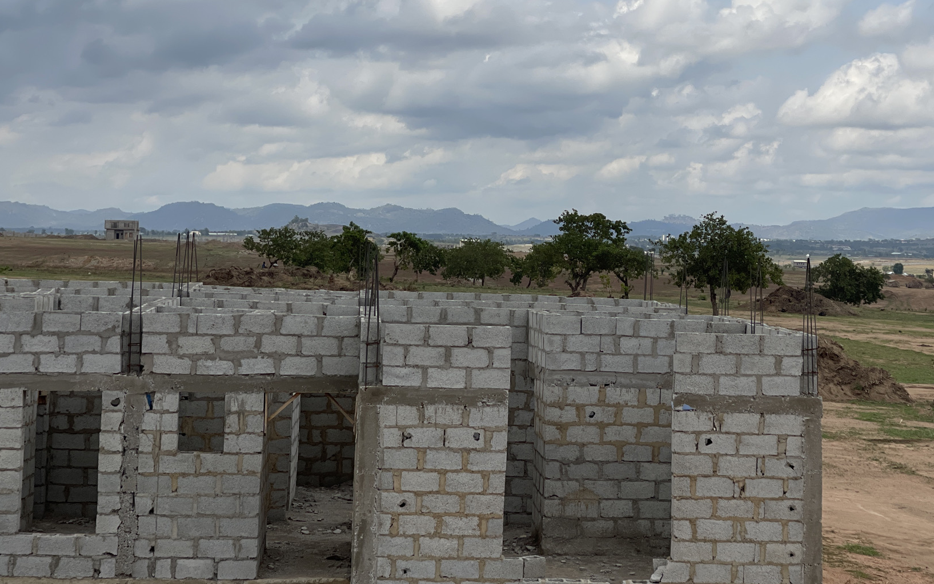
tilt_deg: +1.6
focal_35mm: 83
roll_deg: -1.5
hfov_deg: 24.9
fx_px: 2113
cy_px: 178
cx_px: 550
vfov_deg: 15.7
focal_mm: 7.5
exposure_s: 1/1754
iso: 20
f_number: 2.2
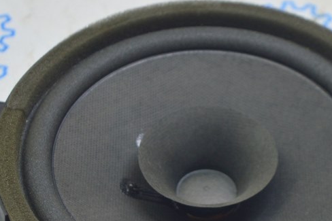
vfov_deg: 9.0
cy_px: 197
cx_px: 185
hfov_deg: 13.6
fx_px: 1392
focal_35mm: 151
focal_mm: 48
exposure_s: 1/20
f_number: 5.6
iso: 400
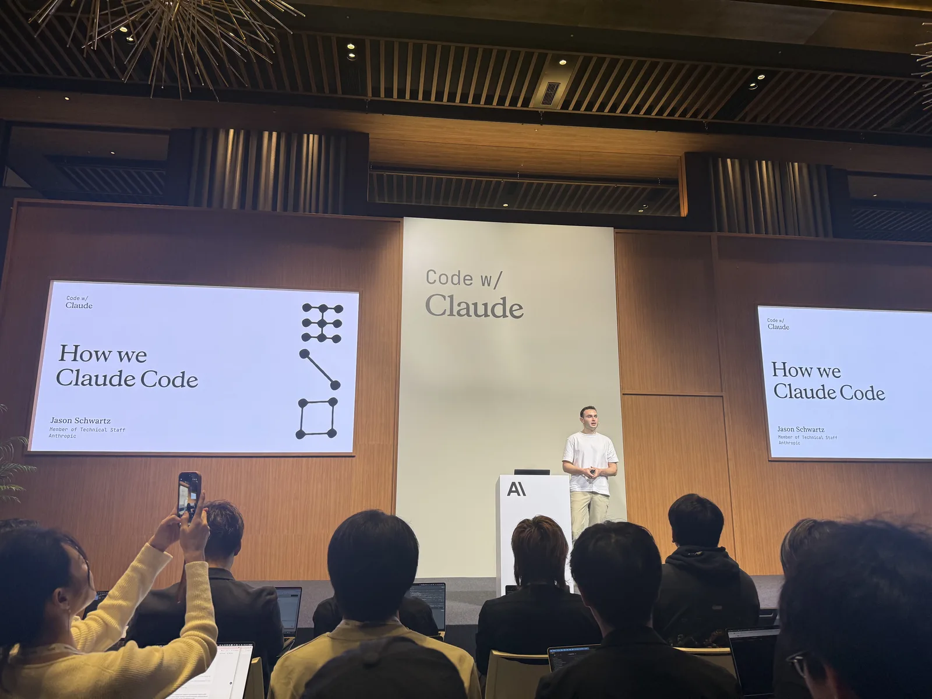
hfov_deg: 71.6
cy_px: 350
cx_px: 466
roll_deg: -0.3
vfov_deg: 56.8
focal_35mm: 24
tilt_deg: +12.5
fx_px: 646
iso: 125
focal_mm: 6.76
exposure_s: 1/112
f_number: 1.78
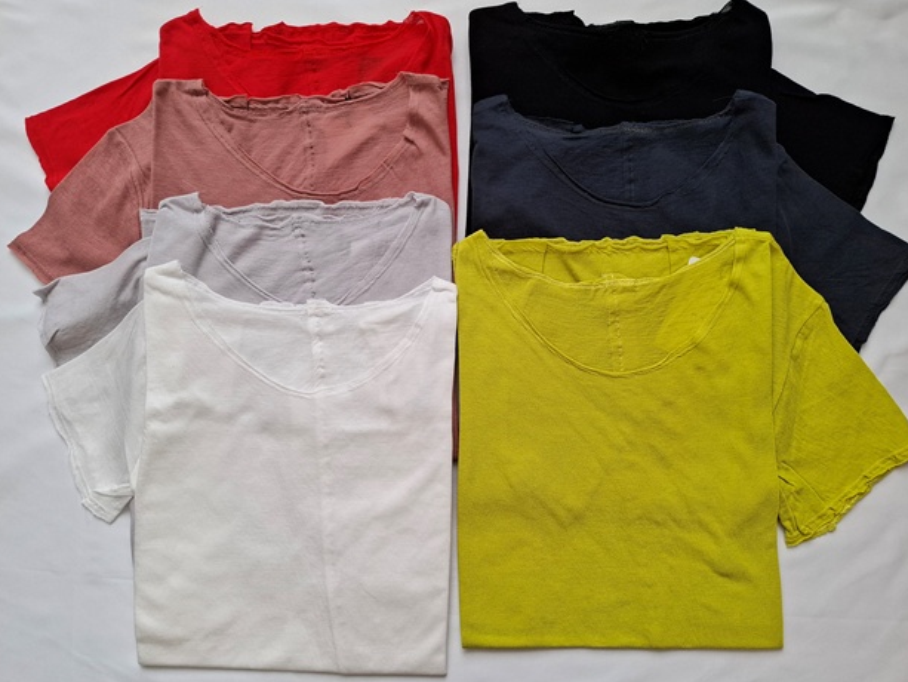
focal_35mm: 24
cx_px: 464
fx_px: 630
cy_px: 344
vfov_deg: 56.8
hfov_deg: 71.6
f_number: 1.8
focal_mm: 5.54
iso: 50
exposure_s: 1/100
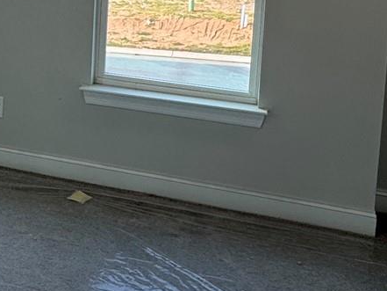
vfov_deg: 21.3
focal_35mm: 65
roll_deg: -1.5
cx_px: 2
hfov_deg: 28.1
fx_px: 727
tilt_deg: -7.9
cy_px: -42
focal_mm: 2.22
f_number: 2.2
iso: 40
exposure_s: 1/176
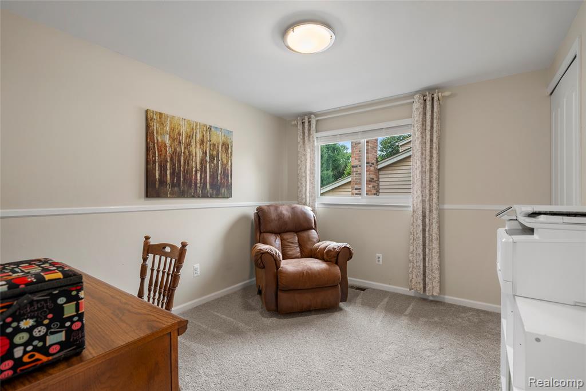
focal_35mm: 16
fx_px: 260
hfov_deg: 96.7
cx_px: 293
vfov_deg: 73.8
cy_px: 196
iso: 100
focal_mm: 16
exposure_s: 1/8
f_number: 4
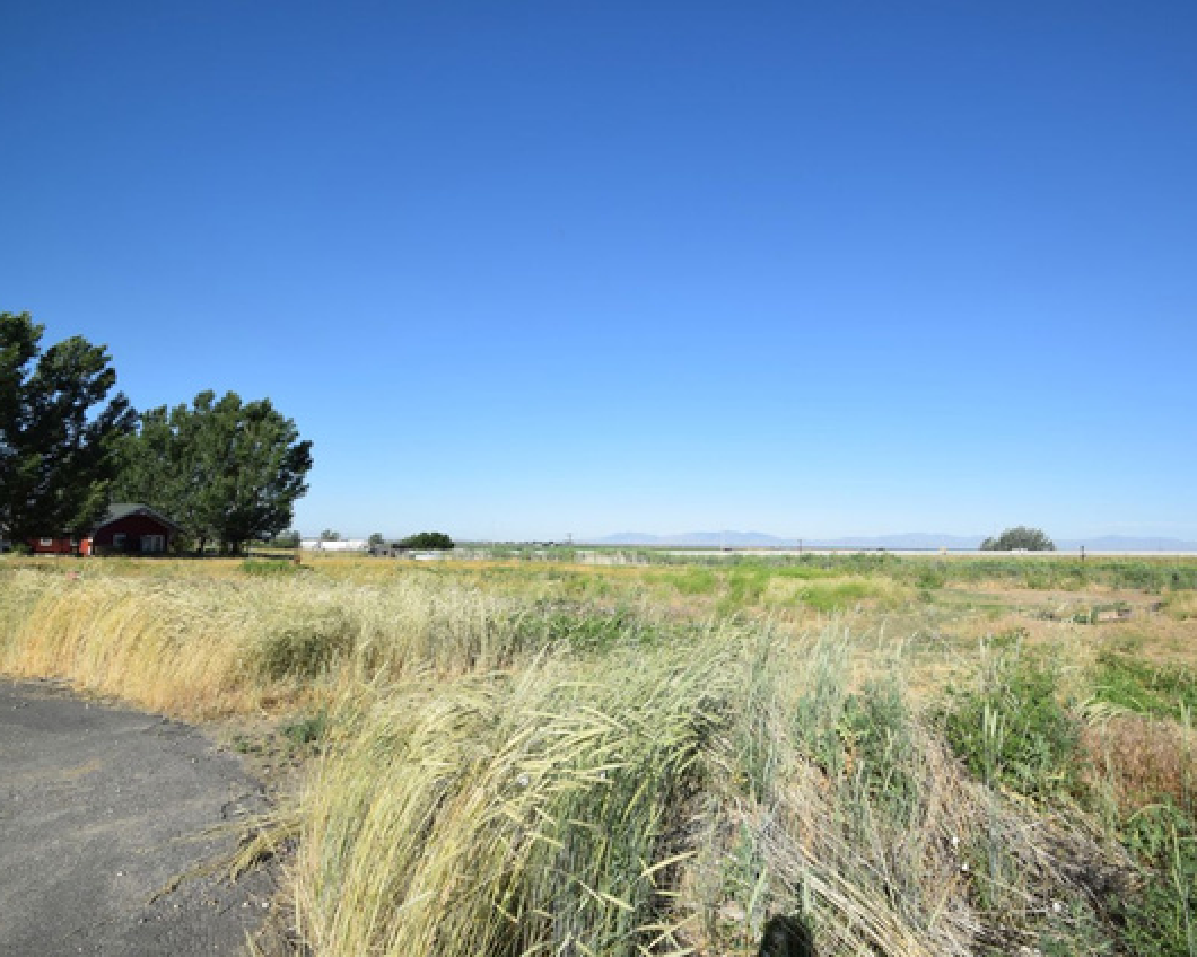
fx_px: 602
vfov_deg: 77.0
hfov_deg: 88.7
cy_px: 478
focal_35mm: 17
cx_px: 709
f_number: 10
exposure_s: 1/400
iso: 200
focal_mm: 10
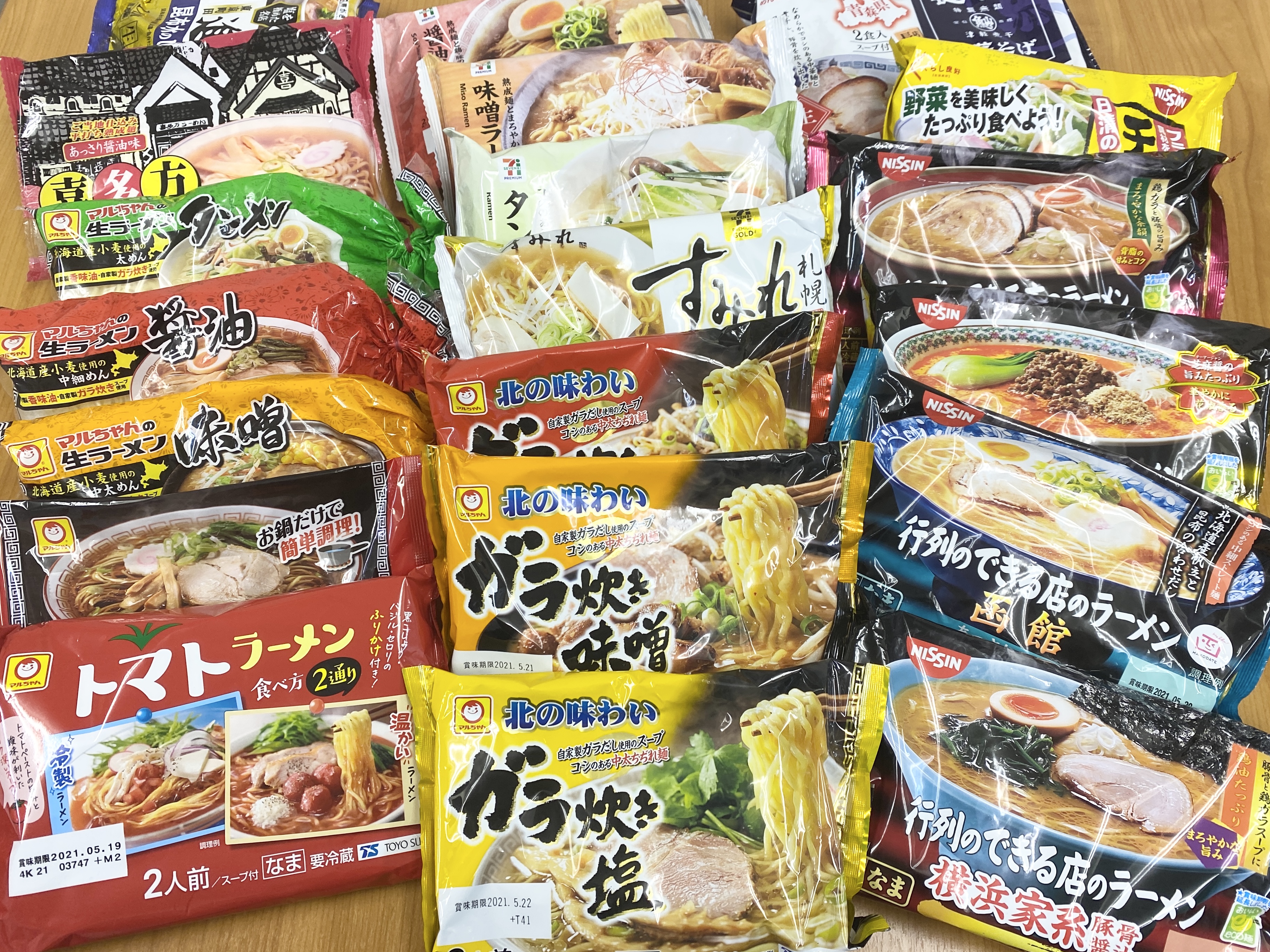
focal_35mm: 27
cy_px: 467
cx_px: 638
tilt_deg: -62.9
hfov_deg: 65.3
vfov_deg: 51.3
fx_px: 991
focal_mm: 4.25
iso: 100
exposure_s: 1/100
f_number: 1.8
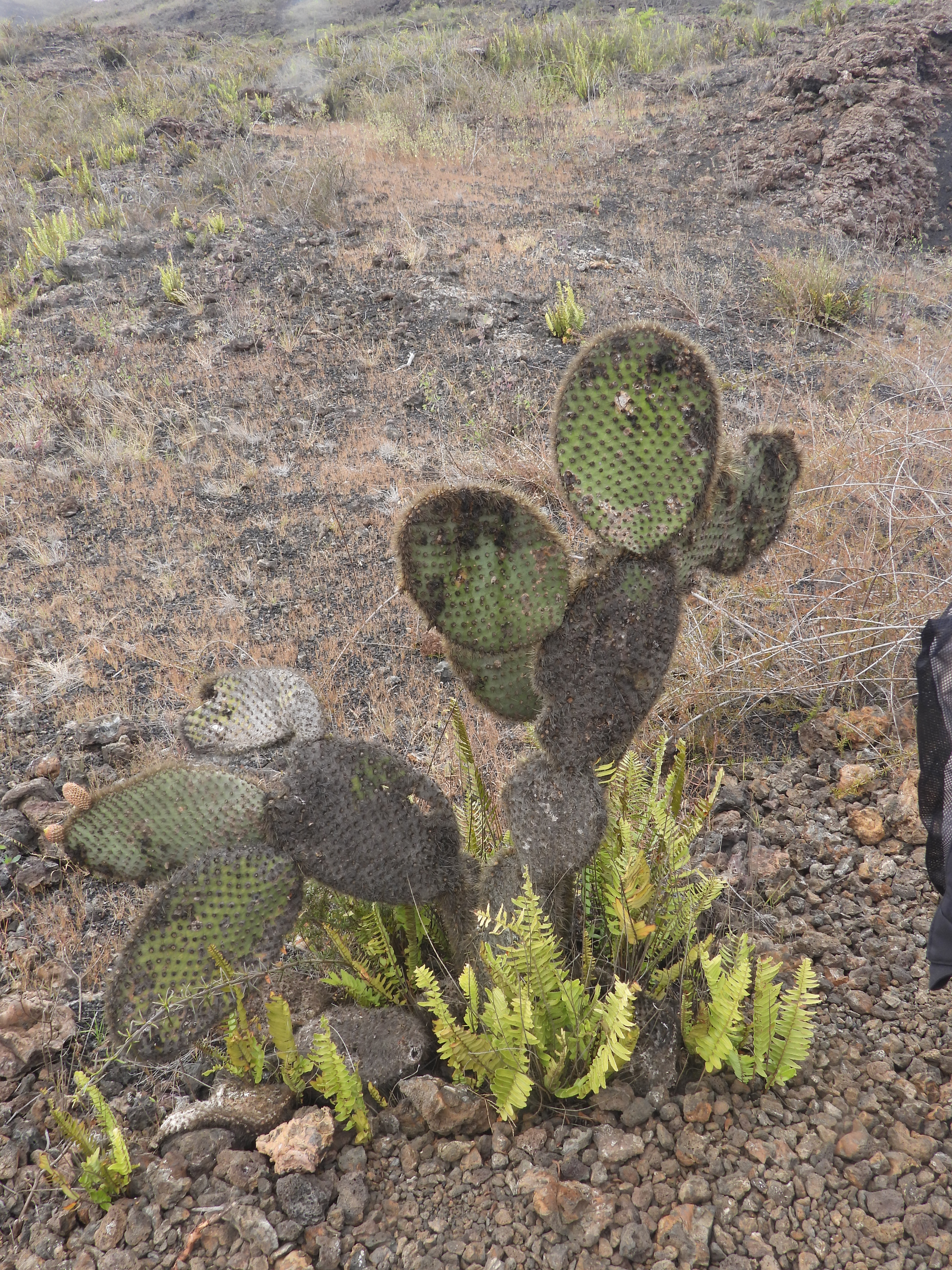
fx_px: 1283
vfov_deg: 52.6
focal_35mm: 35
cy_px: 635
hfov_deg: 40.7
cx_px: 476
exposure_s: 1/320
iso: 100
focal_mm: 6.3
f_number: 3.2
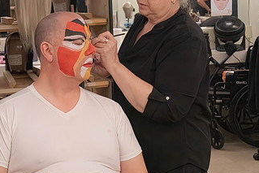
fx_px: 720
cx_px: 78
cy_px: 48
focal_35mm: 100
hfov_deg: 20.3
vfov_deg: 13.7
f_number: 11
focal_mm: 55
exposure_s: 1/500
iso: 16000
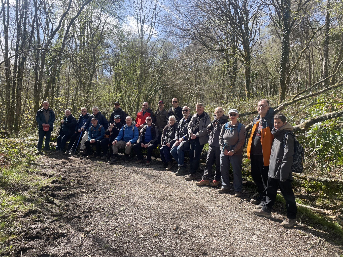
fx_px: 258
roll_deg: -1.7
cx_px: 172
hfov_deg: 67.3
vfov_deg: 53.1
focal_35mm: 26
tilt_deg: -0.1
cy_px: 128
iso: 32
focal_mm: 4.2
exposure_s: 1/910
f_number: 1.6
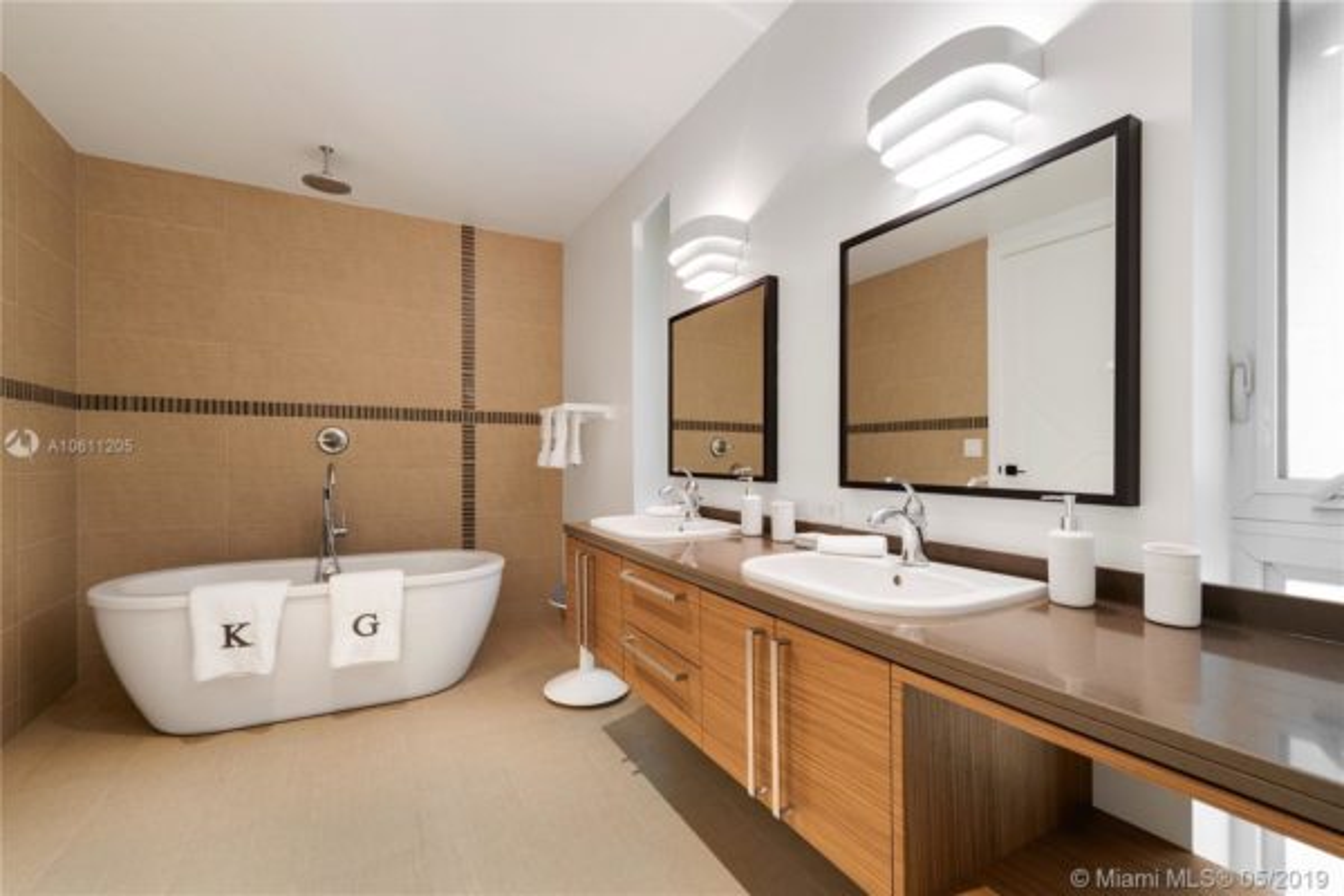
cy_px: 448
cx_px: 672
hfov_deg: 96.7
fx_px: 597
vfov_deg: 73.7
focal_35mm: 16
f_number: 8
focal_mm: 16
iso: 200
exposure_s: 1/1.67
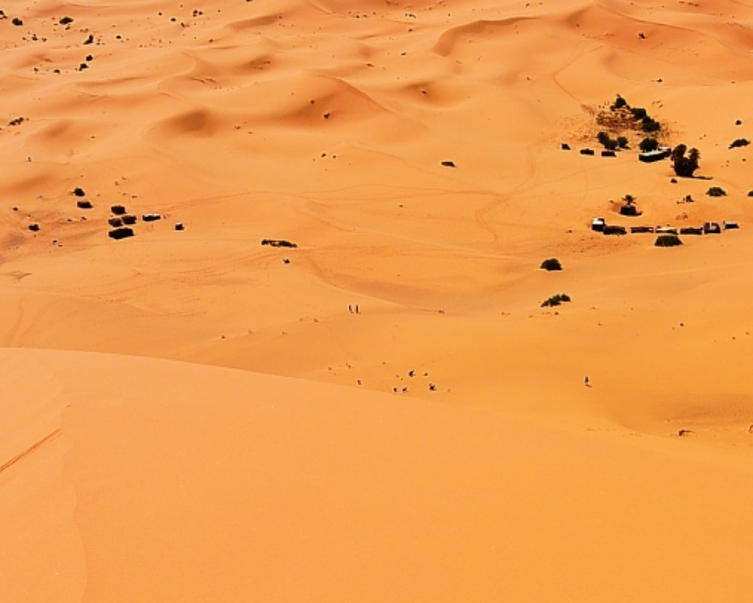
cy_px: 394
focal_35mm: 55
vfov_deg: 27.5
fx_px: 1226
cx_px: 578
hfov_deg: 33.4
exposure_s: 1/1250
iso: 100
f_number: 5
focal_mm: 11
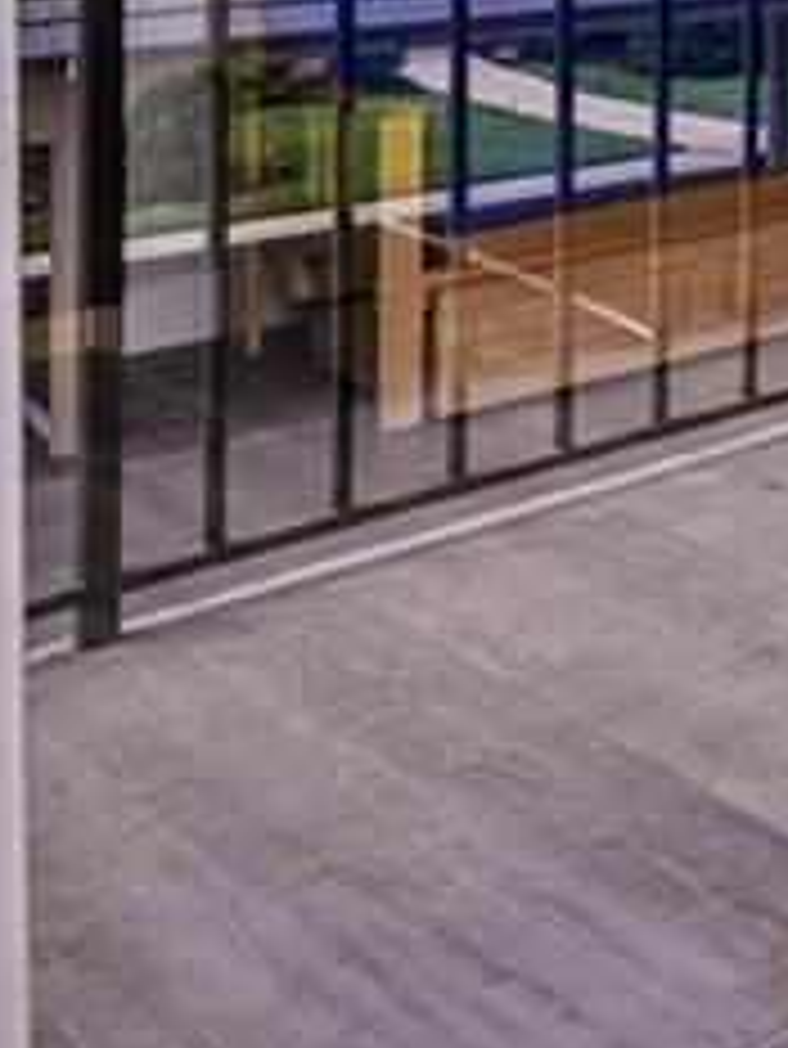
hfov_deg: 15.9
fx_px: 1789
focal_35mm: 59
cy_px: -209
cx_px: 1779
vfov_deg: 28.4
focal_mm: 14
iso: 50
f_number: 8
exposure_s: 1/20
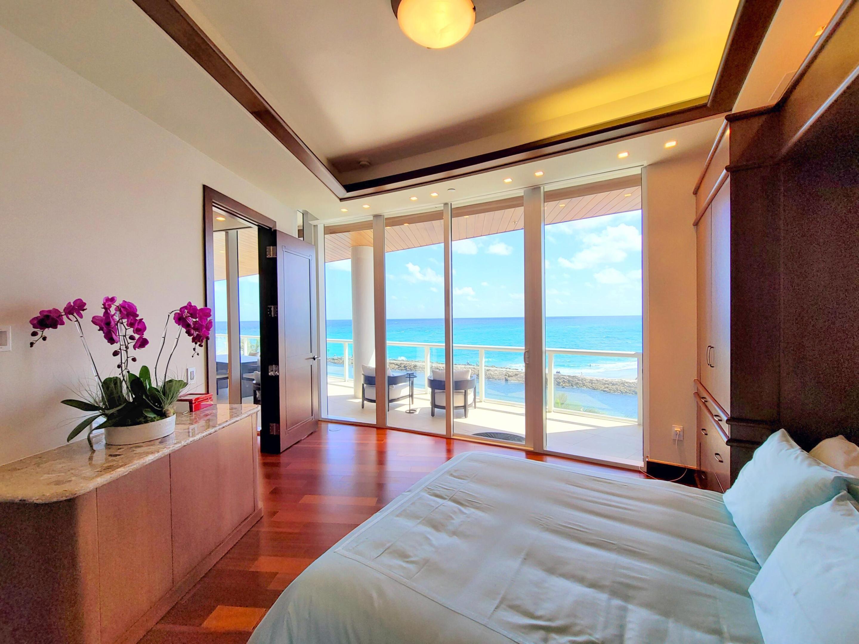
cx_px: 430
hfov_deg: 106.2
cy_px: 322
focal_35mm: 13
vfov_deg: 89.9
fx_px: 323
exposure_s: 1/147
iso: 50
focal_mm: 2.2
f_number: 2.2
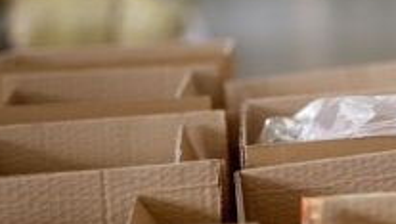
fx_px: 2039
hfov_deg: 10.6
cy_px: -136
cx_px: 643
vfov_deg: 6.2
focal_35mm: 194
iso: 500
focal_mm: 50
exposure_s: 1/500
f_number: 1.8
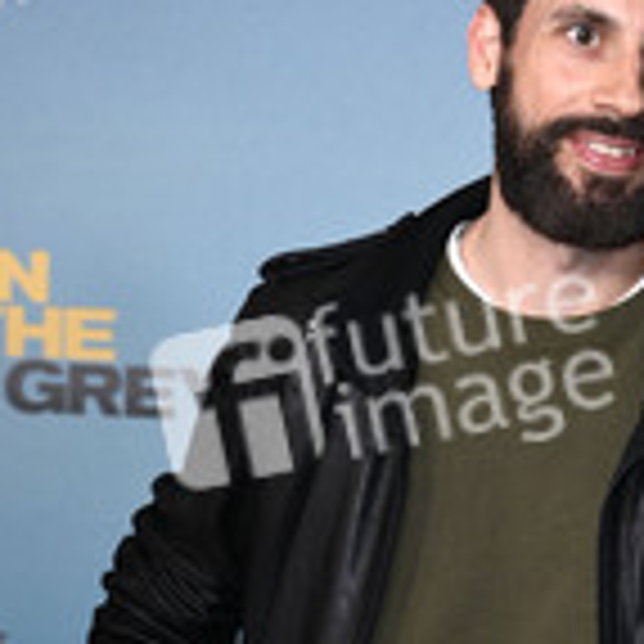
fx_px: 3894
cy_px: 608
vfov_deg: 9.4
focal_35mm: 185
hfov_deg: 9.4
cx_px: 513
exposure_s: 1/250
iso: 1250
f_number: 5.6
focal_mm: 78
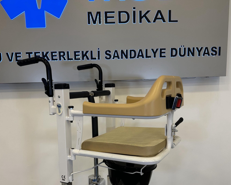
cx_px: 107
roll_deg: +1.2
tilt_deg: -8.7
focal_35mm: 35
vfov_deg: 41.7
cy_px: 123
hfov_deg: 51.5
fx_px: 239
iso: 64
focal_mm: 6.86
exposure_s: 1/151
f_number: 1.78
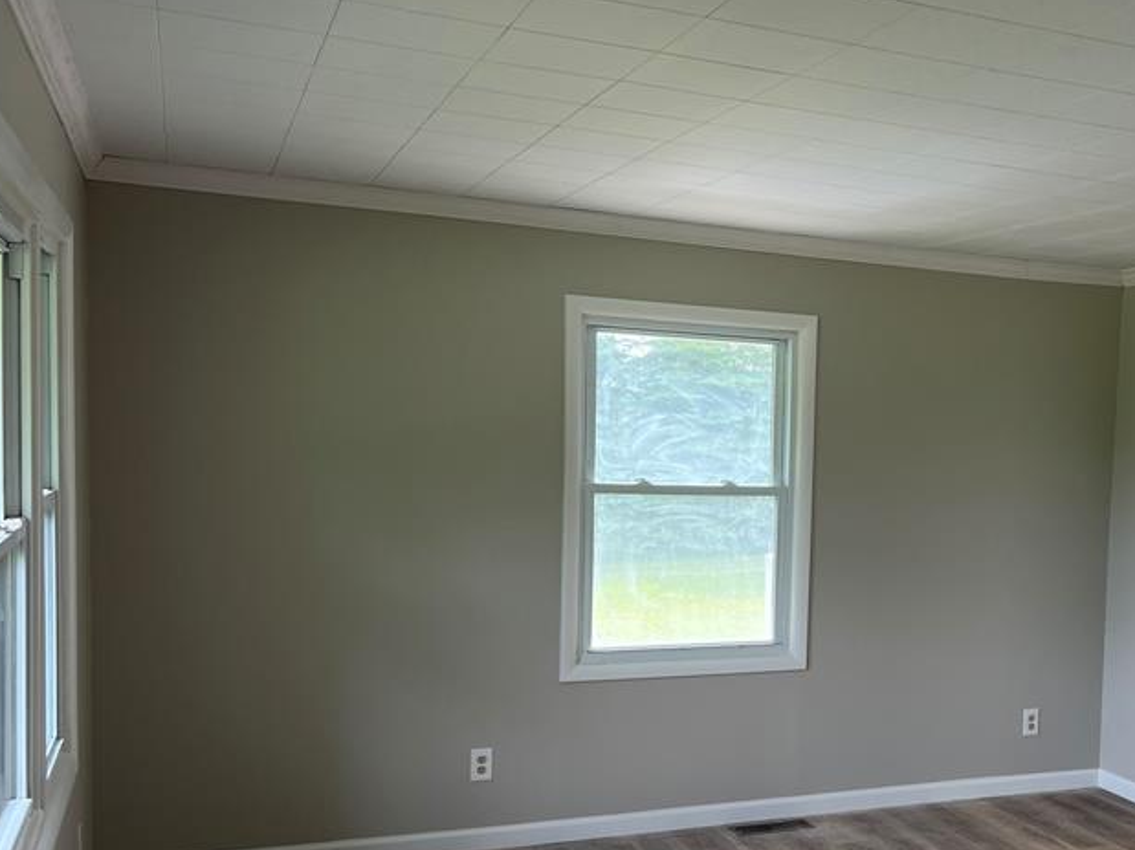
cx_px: 911
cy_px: 533
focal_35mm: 43
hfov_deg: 41.9
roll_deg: -2.6
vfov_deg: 33.4
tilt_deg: -4.7
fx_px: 1410
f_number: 1.5
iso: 50
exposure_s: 1/146
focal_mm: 5.7
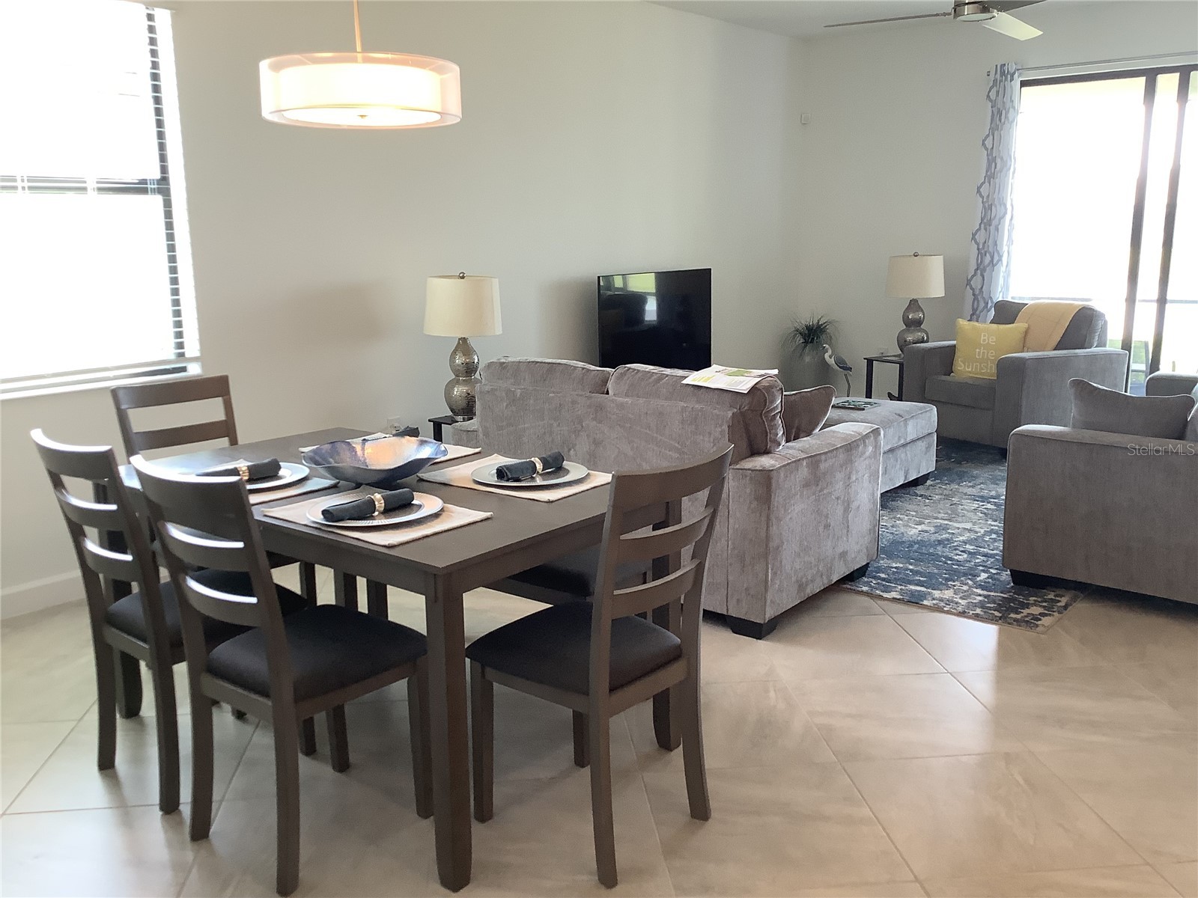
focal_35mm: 31
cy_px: 449
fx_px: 1073
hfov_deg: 58.4
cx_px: 599
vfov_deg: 45.4
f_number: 2.4
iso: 100
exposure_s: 1/60
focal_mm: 3.3
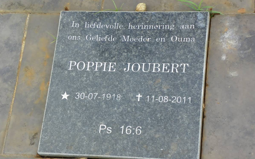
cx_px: 128
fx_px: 646
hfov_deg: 22.3
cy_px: 78
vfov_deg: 14.1
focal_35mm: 93
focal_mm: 15.5
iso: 64
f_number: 4
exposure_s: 1/200
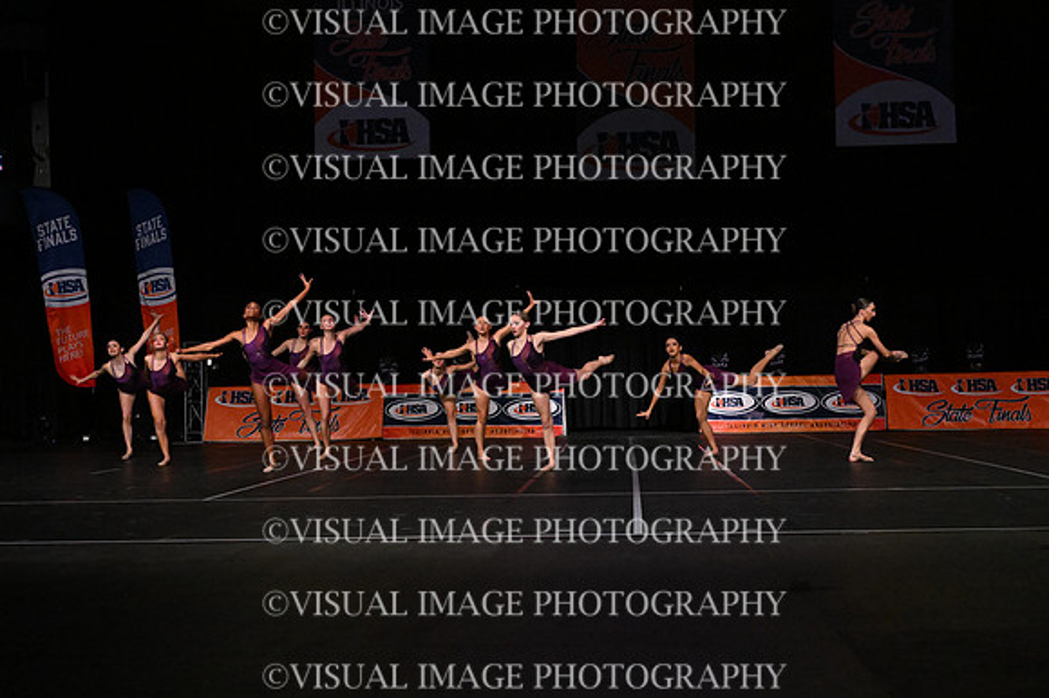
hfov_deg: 38.2
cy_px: 349
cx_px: 524
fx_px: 1514
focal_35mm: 52
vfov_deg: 26.0
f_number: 4
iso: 8000
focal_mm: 35
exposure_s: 1/1000
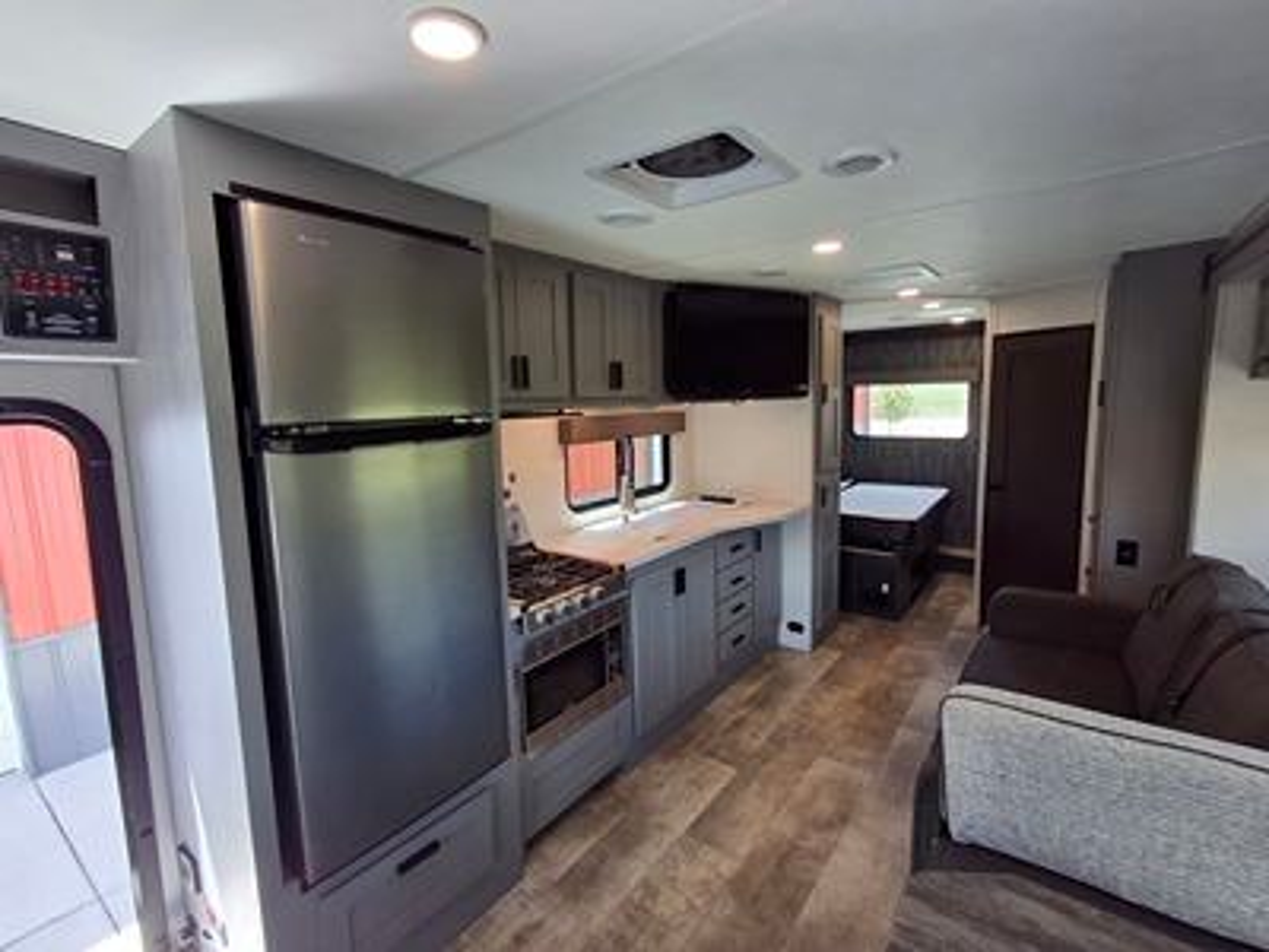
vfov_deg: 78.1
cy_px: 476
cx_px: 634
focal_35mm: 16
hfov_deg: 94.5
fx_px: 587
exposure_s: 1/60
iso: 40
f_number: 2.2
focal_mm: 1.64
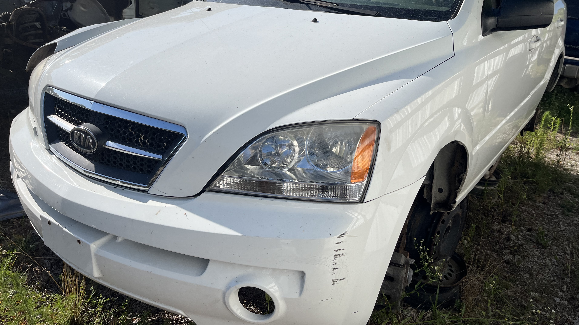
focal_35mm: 30
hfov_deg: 64.3
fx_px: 461
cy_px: 115
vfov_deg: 38.6
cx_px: 306
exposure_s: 1/5076
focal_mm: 5.1
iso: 50
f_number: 1.6
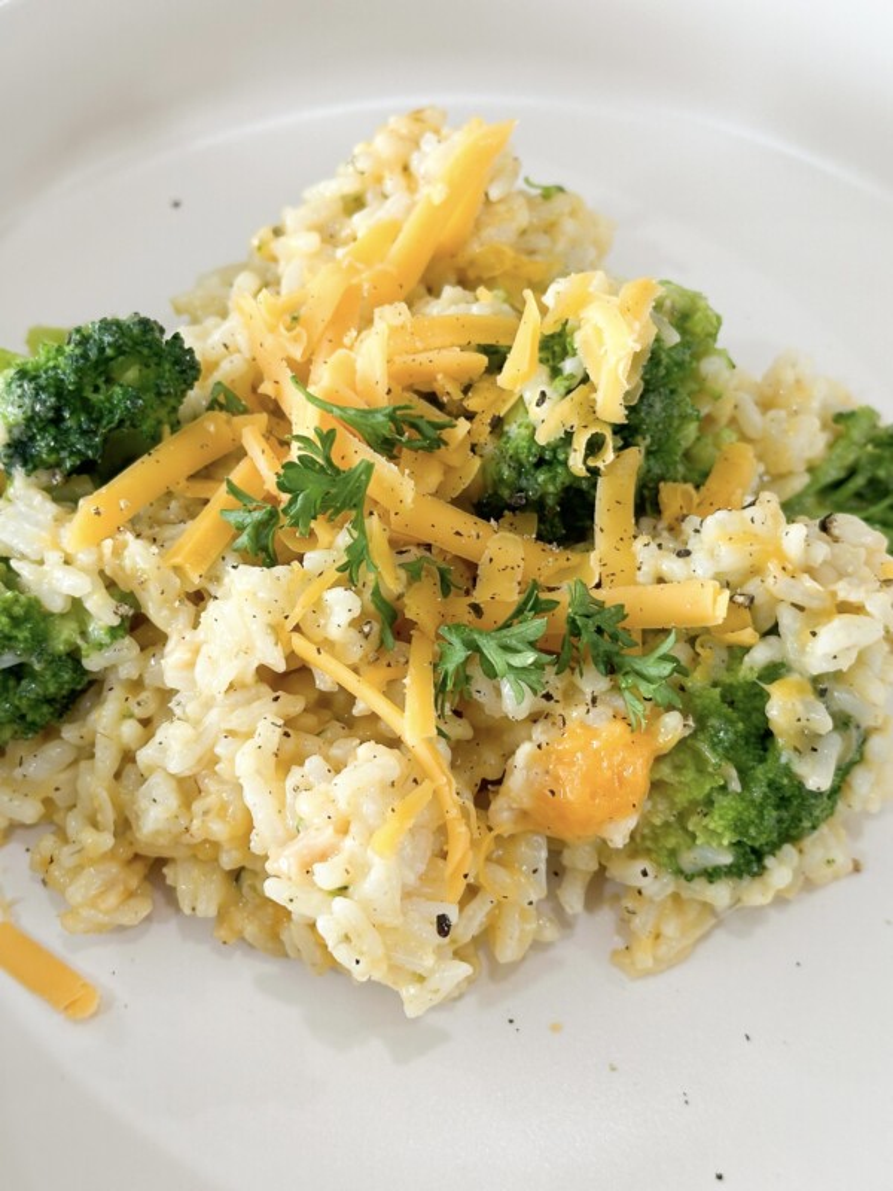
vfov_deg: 39.7
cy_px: 596
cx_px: 446
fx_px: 1651
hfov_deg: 30.3
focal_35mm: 48
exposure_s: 1/120
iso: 80
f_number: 1.8
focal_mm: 6.86
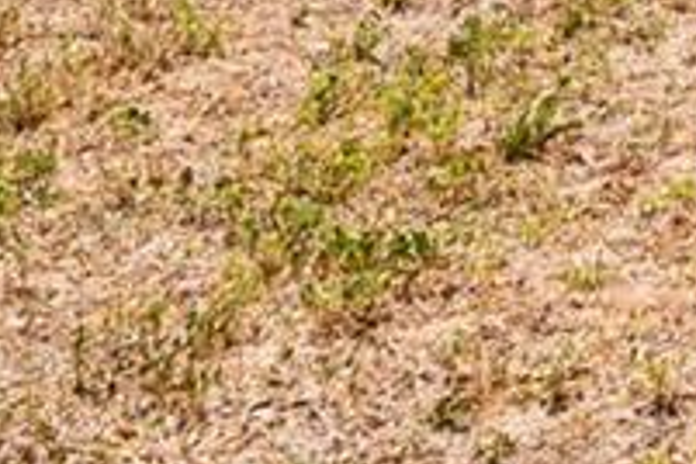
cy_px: -1065
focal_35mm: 155
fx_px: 2996
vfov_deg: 7.5
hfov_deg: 10.9
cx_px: 1738
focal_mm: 19.5
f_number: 8
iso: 250
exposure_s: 1/640
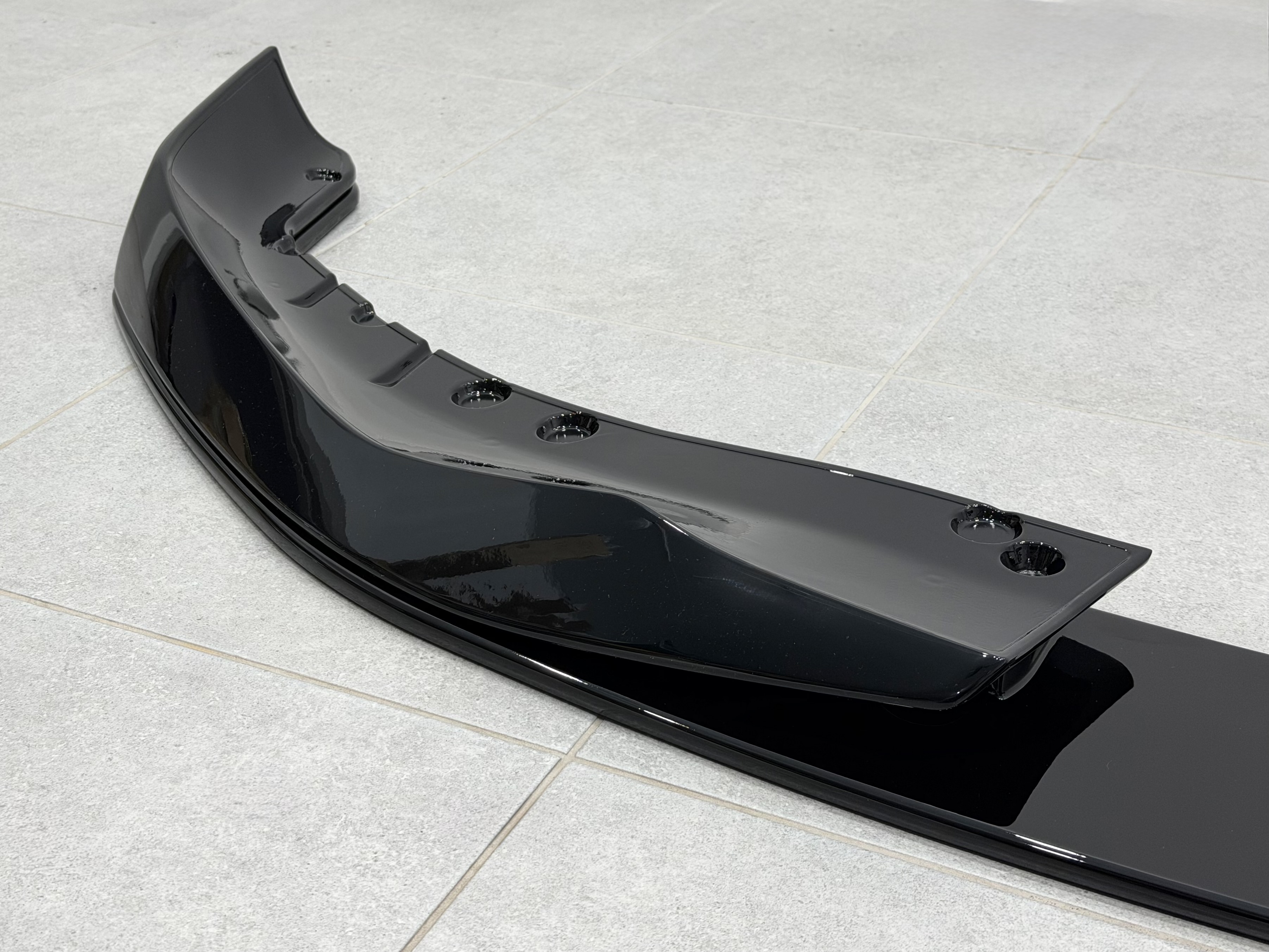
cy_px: 476
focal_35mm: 48
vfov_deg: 30.3
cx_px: 634
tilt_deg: -27.6
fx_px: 1760
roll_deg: +1.6
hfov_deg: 39.7
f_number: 1.78
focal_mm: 6.76
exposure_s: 1/175
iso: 50
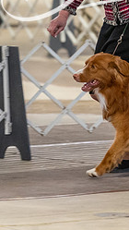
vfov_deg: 3.9
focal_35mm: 554
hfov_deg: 2.2
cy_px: 41
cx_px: 156
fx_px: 3370
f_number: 3.5
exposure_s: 1/250
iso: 6400
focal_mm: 195
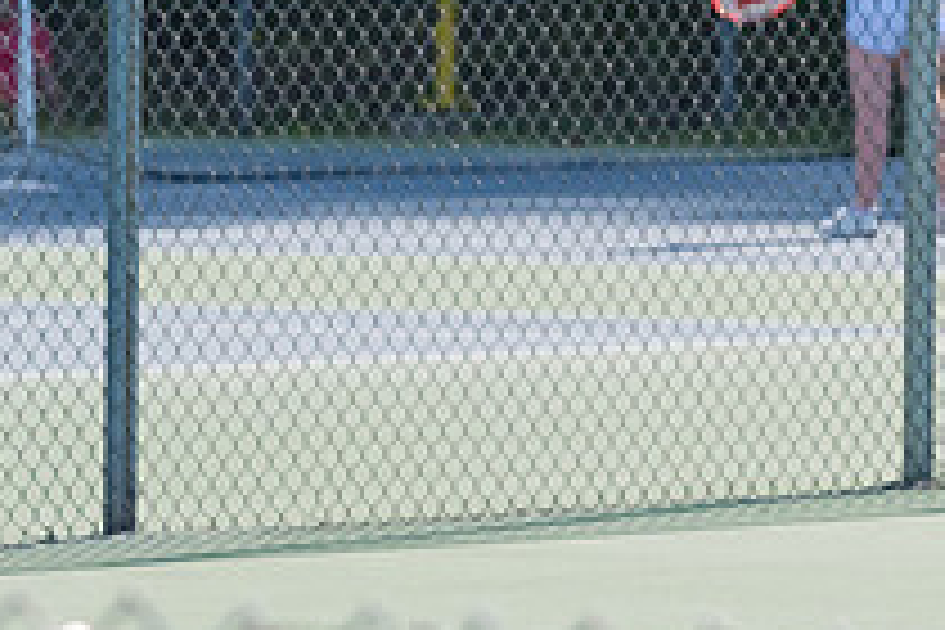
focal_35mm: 517
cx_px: 1184
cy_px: 153
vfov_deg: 2.7
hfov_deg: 4.0
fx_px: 13570
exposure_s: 1/2000
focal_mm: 125
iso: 1000
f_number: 5.6
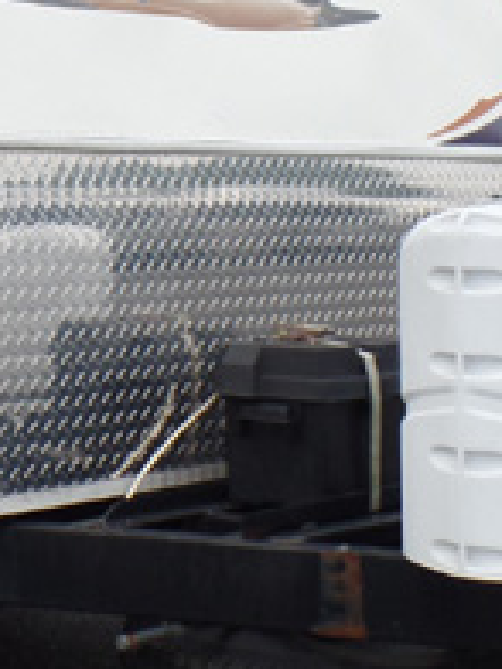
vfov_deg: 20.6
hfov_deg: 14.5
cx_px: -283
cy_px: 116
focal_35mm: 94
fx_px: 1818
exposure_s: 1/500
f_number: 3.2
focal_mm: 4.1
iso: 80
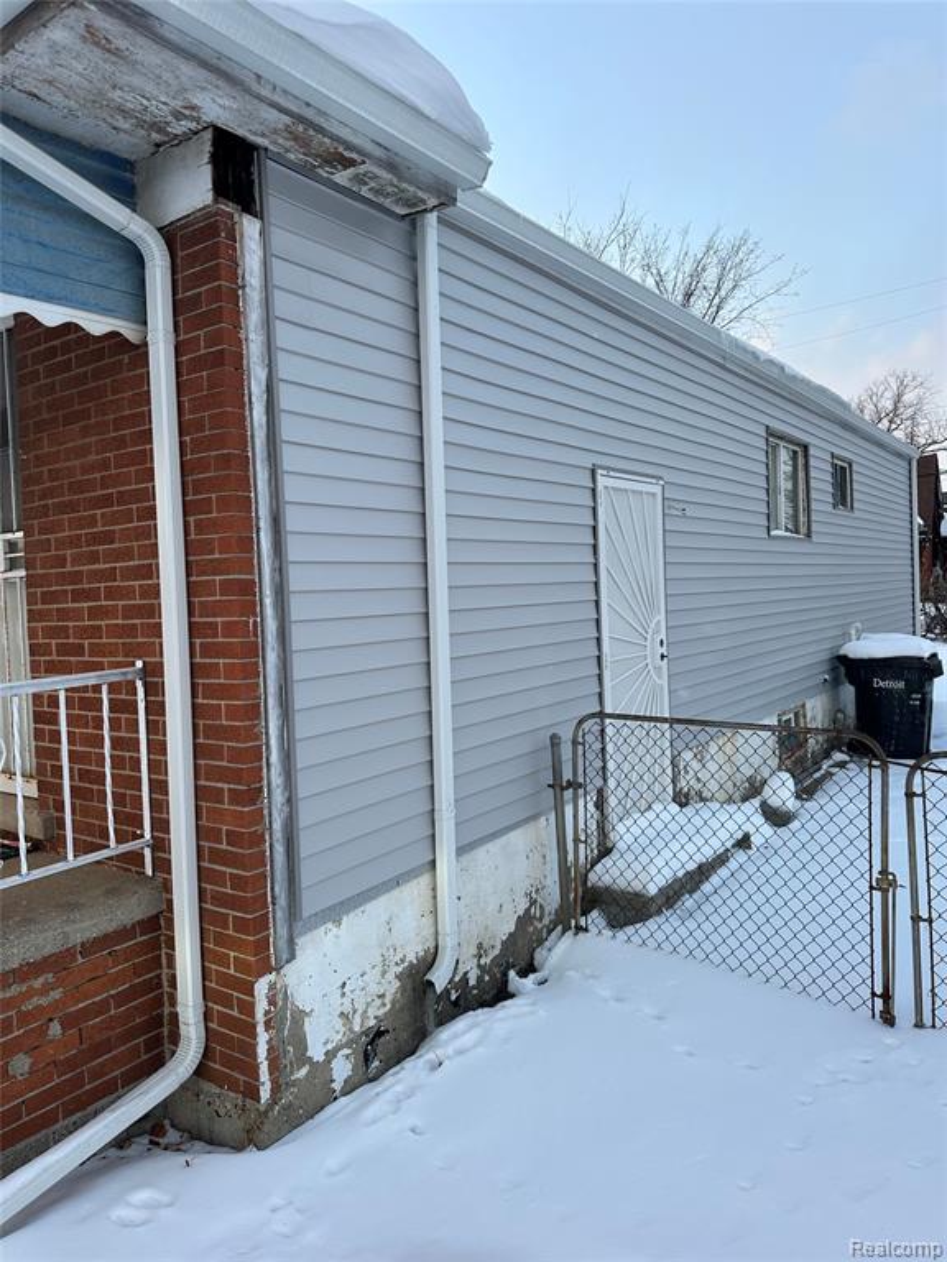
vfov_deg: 71.6
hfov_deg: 56.8
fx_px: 875
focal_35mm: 24
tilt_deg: -0.7
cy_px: 631
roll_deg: +1.6
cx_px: 474
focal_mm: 6.86
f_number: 1.78
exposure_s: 1/286
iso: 80
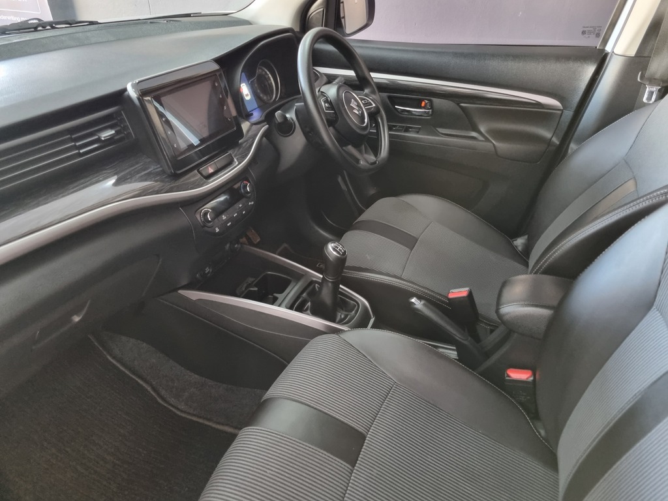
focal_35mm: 26
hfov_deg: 67.3
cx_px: 334
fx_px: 502
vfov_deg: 53.1
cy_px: 250
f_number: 1.8
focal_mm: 5.4
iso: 800
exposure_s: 1/25
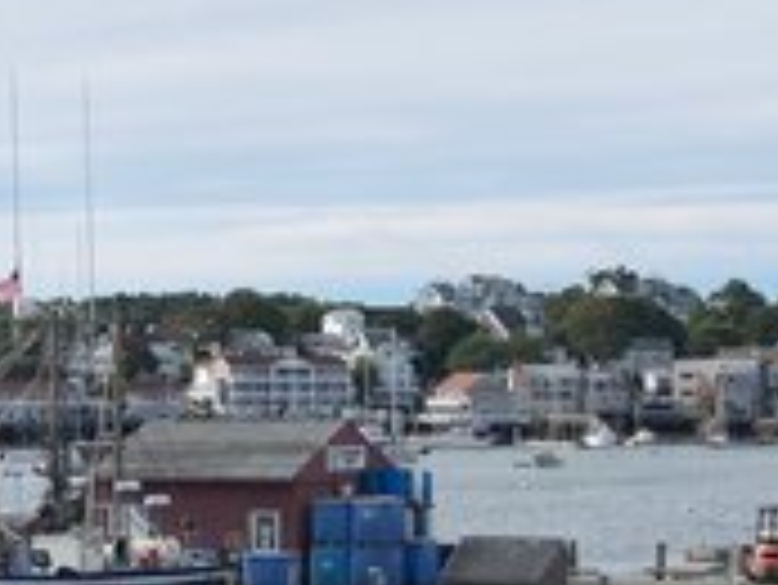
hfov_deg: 14.8
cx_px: 148
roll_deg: +0.3
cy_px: 342
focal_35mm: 132
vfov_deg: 11.2
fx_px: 2969
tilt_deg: -0.1
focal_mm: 6.6
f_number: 2.8
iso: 20
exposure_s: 1/1066
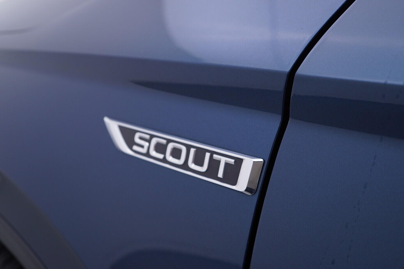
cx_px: 202
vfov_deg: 36.9
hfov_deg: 53.1
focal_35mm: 36
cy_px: 134
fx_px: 404
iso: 125
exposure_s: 1/60
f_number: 3.5
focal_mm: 24
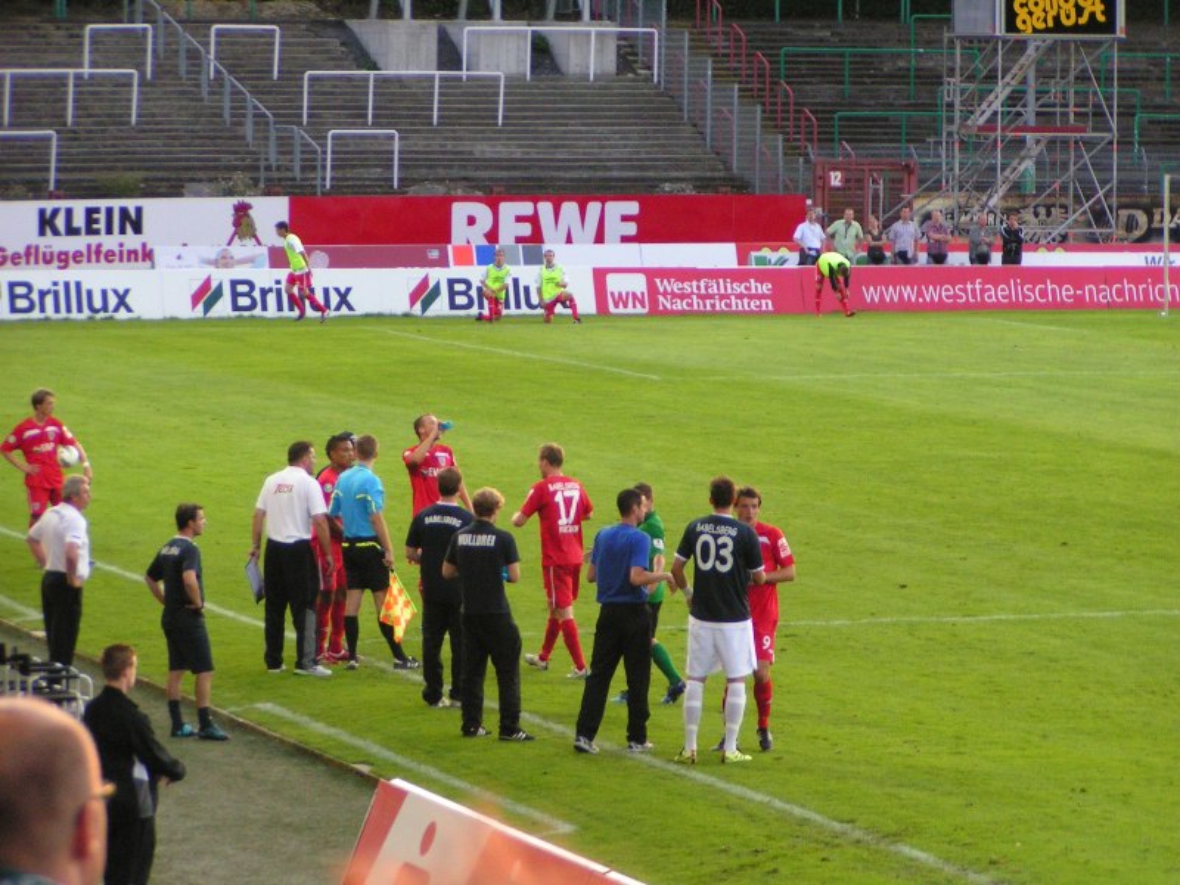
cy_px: 442
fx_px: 6136
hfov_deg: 11.0
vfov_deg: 8.2
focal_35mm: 180
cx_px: 590
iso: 200
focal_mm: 27.5
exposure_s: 1/160
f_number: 3.5
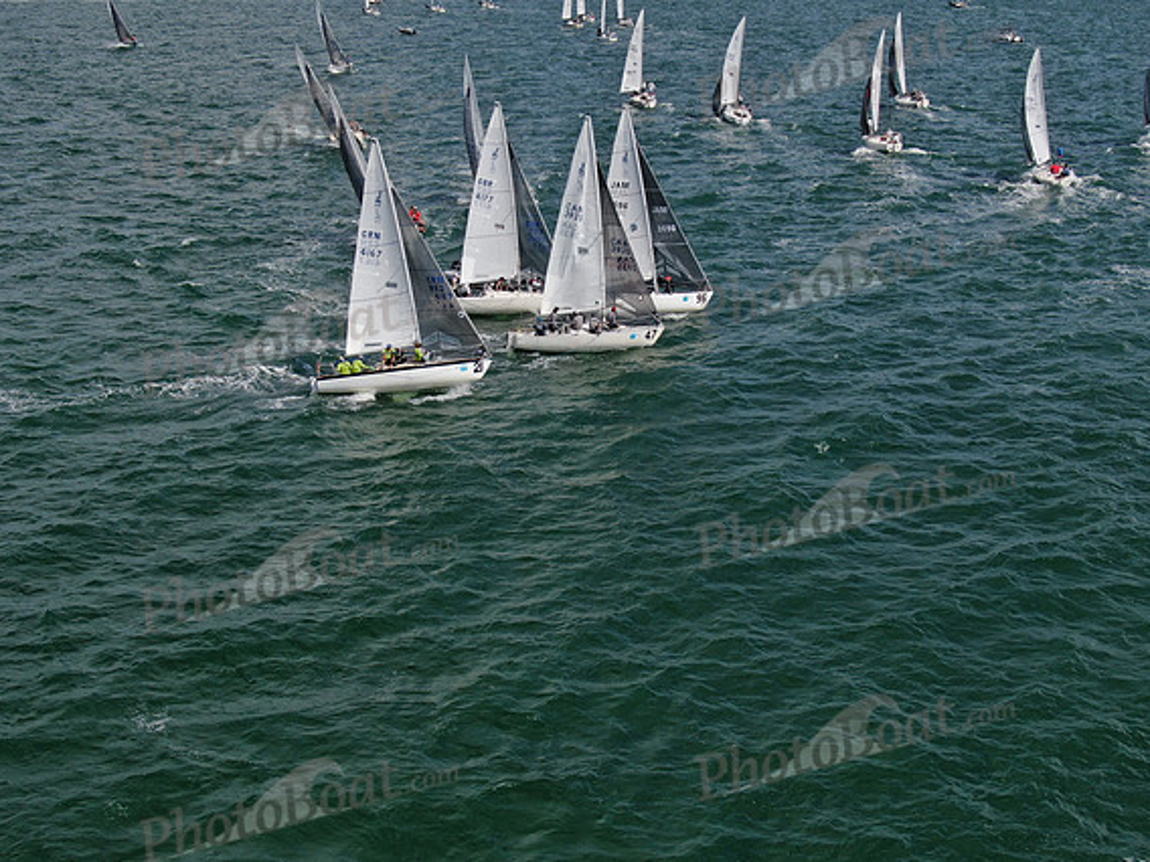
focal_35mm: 49
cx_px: 579
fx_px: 1628
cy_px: 424
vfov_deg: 29.7
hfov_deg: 38.9
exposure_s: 1/1250
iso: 100
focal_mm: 8.6
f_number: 3.8
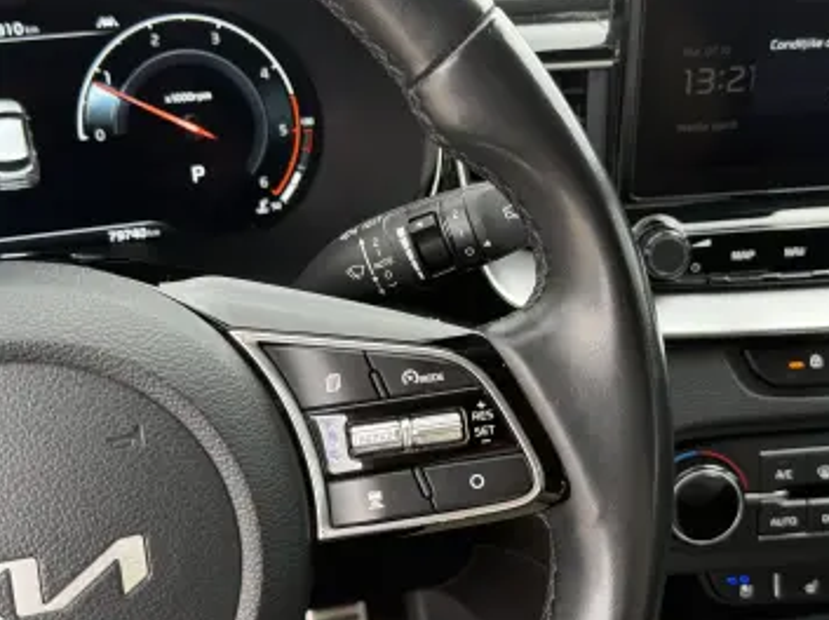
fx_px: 1172
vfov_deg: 29.6
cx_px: 420
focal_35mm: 49
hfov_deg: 38.9
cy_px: 310
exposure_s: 1/215
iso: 125
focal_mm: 6.76
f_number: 1.78
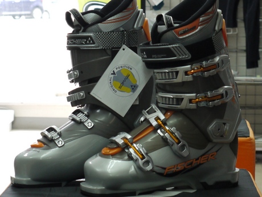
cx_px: 131
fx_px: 1060
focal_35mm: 140
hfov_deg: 14.1
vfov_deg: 10.6
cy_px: 98
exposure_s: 1/40
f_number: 5.5
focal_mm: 36
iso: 400
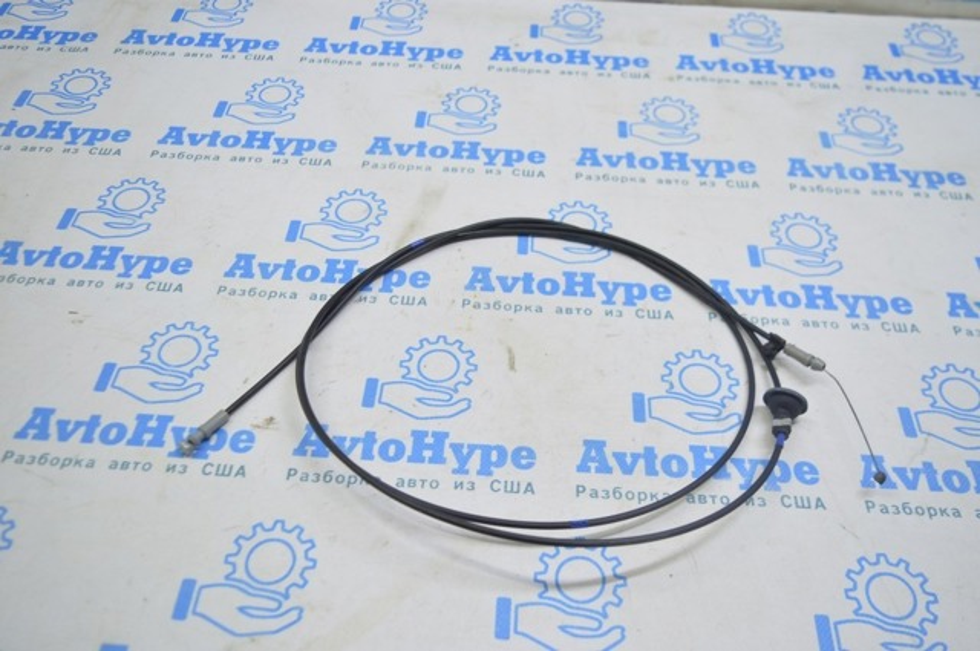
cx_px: 490
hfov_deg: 57.3
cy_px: 326
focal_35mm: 33
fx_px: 897
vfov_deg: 39.9
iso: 400
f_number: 3.8
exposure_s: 1/50
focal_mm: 22
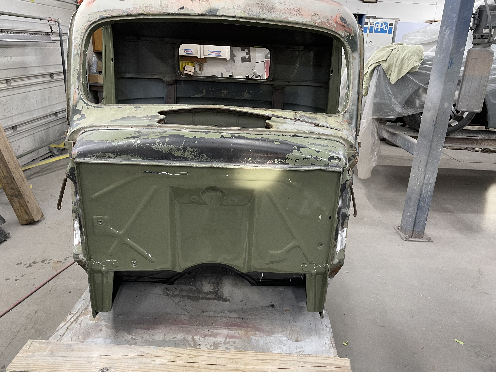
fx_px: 373
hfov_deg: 67.3
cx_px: 248
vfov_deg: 53.1
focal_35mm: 26
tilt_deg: -19.4
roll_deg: -2.3
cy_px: 186
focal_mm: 4.2
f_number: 1.6
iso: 125
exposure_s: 1/60
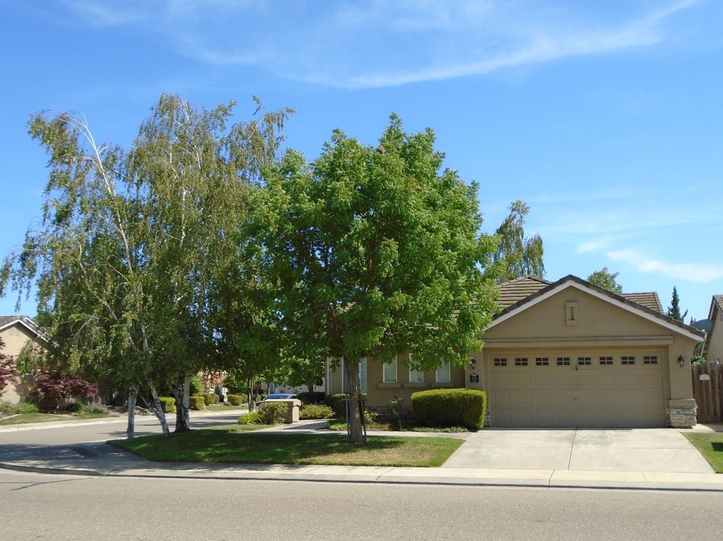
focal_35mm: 37
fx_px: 773
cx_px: 393
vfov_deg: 38.6
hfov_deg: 50.1
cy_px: 293
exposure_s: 1/640
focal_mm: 5.5
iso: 100
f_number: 3.5
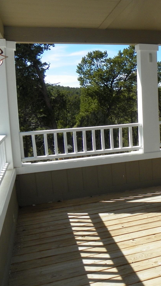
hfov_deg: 26.4
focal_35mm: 41
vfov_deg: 49.4
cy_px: 143
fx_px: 311
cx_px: 184
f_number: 8
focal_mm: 4.6
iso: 64
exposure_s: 1/125
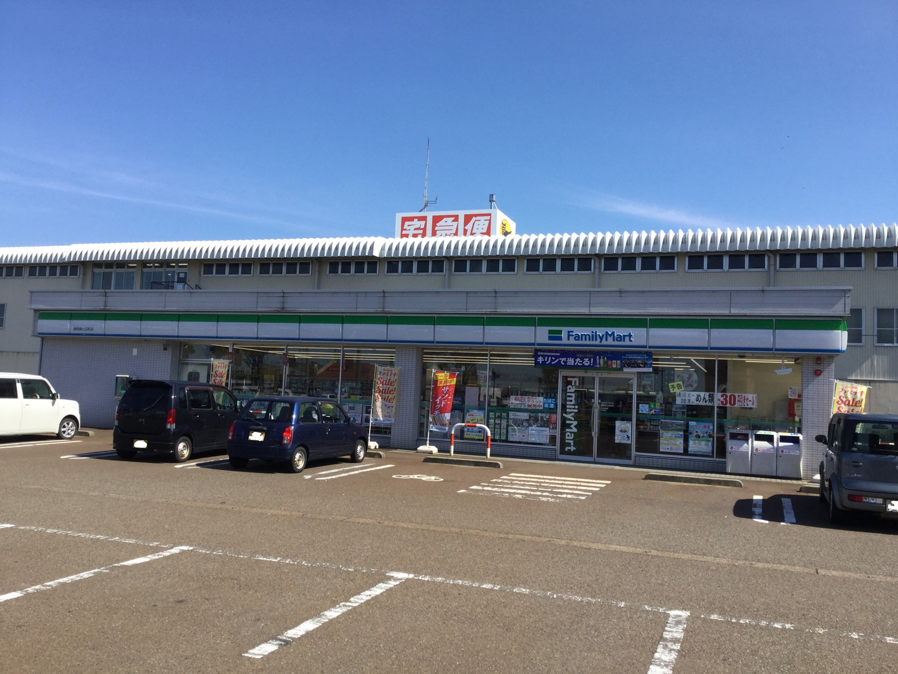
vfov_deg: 45.4
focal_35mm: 31
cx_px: 449
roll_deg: -2.6
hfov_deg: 58.4
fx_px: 804
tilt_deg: +8.2
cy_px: 337
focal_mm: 3.3
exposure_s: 1/959
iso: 25
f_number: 2.4
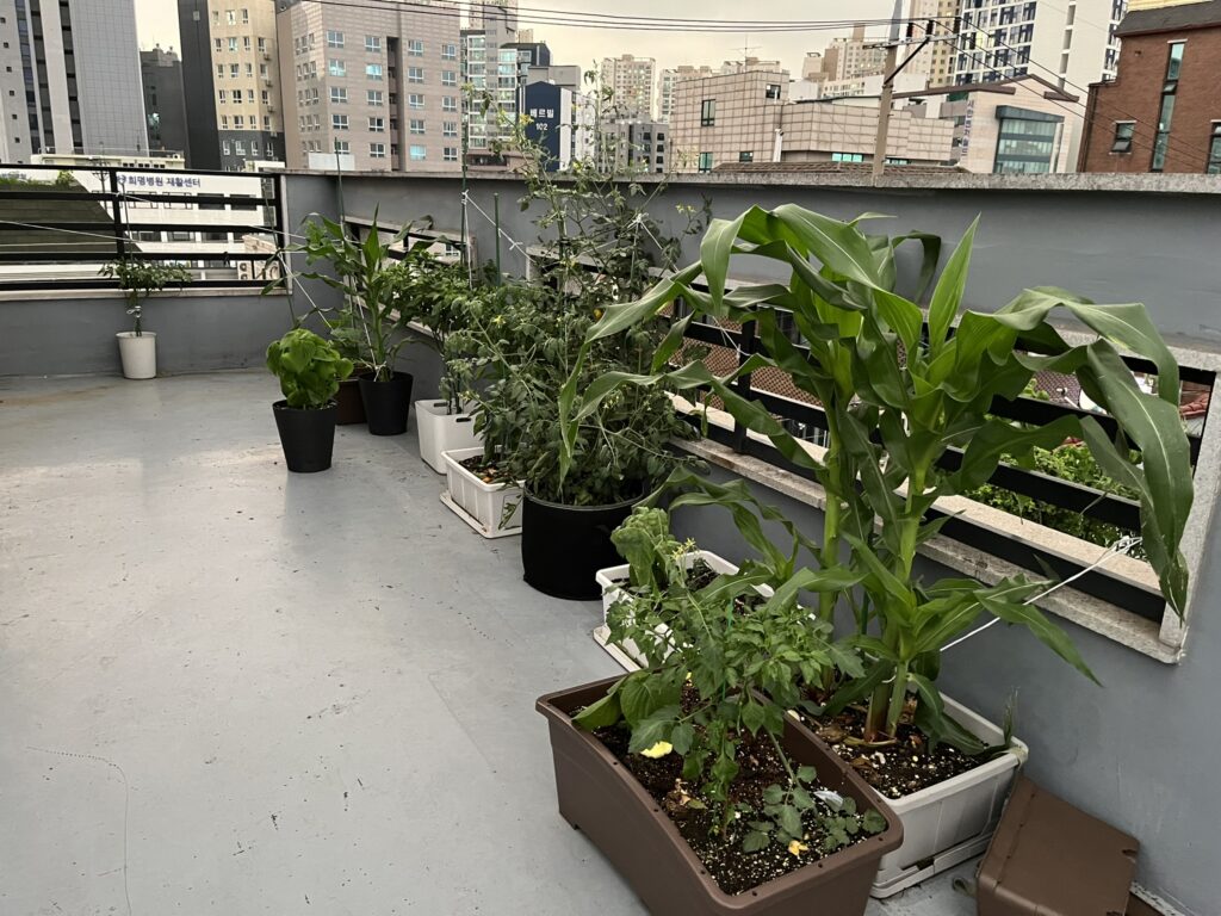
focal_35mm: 26
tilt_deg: -18.1
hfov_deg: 67.3
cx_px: 610
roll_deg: -1.9
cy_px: 458
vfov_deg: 53.1
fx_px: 917
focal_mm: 5.1
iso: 500
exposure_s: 1/40
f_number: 1.6
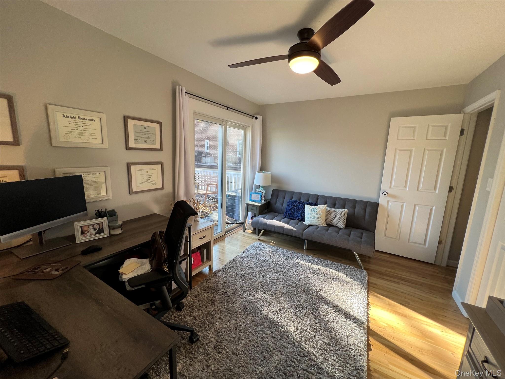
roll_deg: -1.8
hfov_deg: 106.2
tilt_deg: -9.9
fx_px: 190
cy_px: 190
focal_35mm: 13
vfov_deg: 89.9
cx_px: 252
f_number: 1.8
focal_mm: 1.57
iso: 64
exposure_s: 1/120
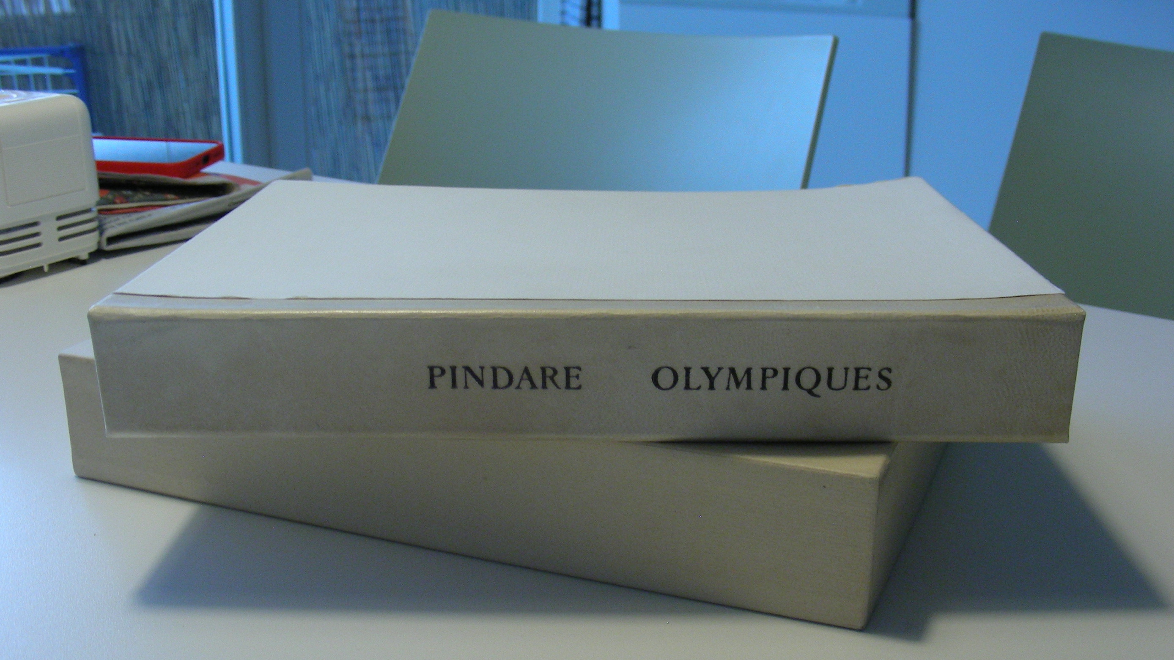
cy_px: 392
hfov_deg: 48.4
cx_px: 582
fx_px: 1307
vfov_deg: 28.3
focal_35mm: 42
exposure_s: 1/30
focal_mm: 6.3
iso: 155
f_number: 3.5
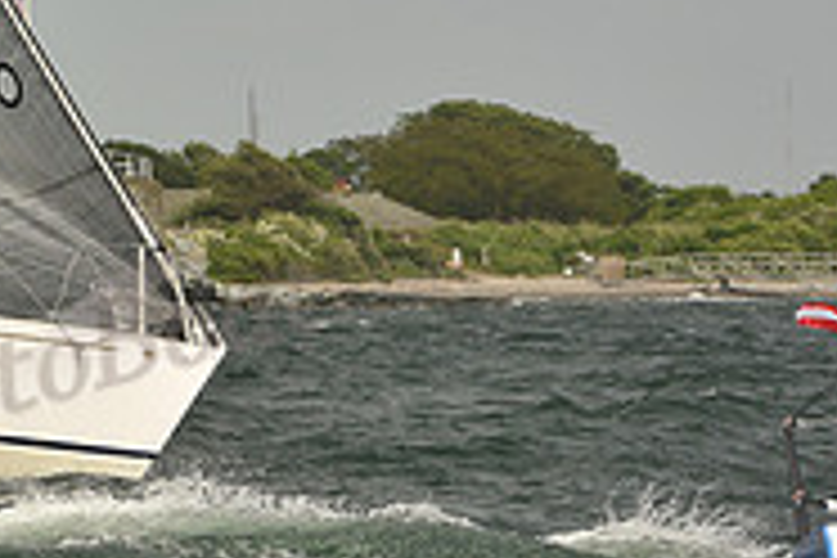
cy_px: 178
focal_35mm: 243
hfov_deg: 8.3
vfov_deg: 5.7
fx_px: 5649
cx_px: -423
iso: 250
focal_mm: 78
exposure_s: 1/640
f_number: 6.3
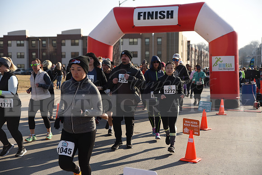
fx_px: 379
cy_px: 88
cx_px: 131
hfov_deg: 38.2
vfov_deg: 26.0
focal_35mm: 52
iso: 100
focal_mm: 52
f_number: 2.8
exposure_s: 1/1250
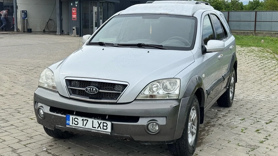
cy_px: 66
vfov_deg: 22.6
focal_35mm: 53
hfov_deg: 39.2
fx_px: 391
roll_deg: +0.1
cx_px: 139
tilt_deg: -6.3
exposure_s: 1/2331
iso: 64
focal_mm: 6.76
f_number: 1.78
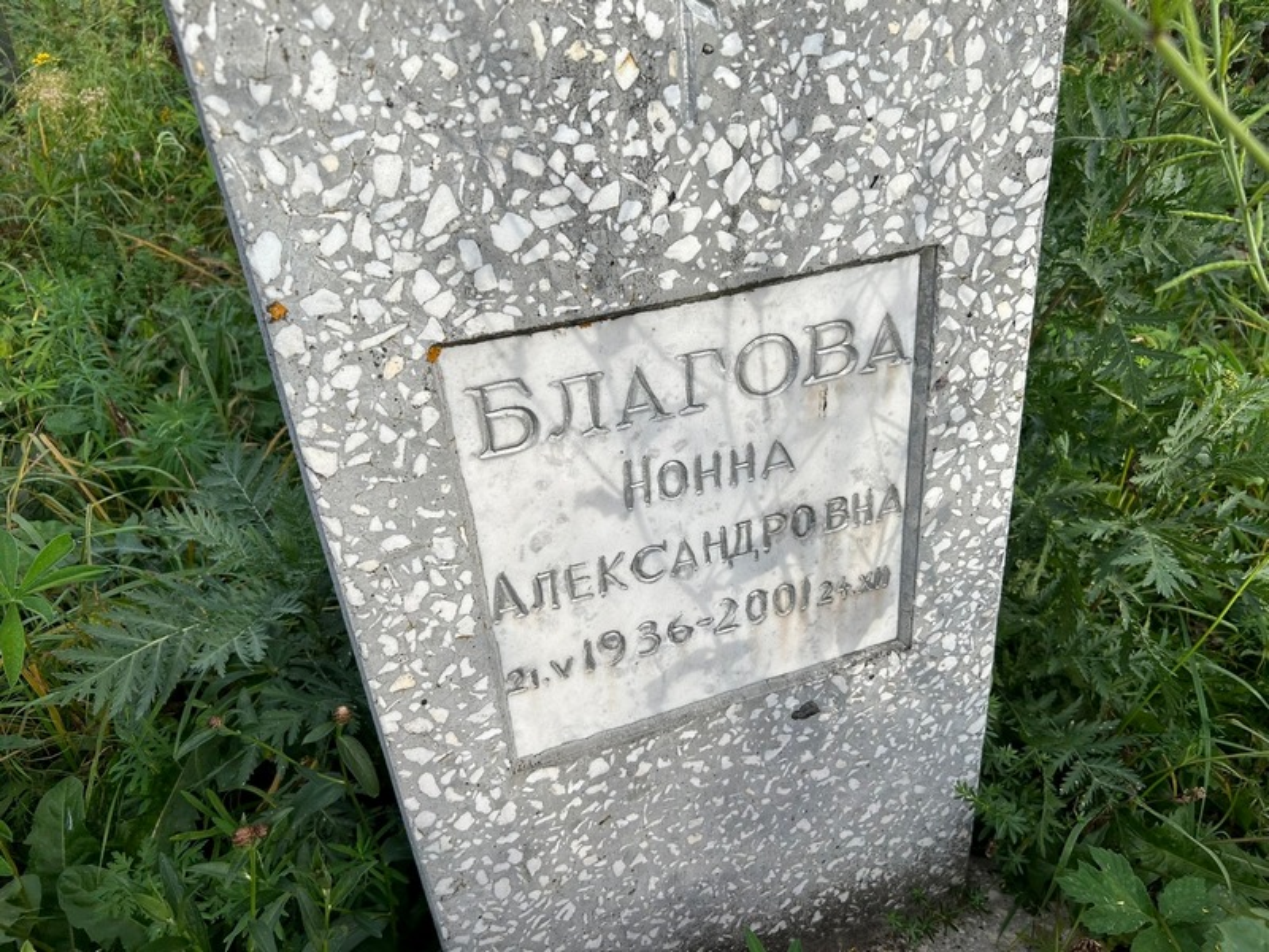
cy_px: 476
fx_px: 953
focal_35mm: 26
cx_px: 634
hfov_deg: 67.3
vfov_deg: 53.1
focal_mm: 5.7
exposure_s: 1/1468
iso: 50
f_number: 1.5
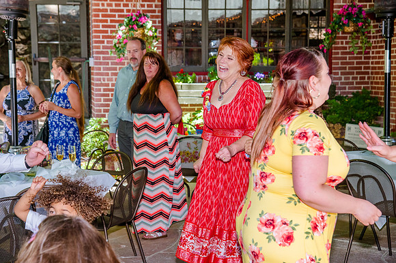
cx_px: 192
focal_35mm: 80
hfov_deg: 25.4
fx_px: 877
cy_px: 128
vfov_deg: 17.1
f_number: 5.6
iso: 1600
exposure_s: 1/500
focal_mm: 75
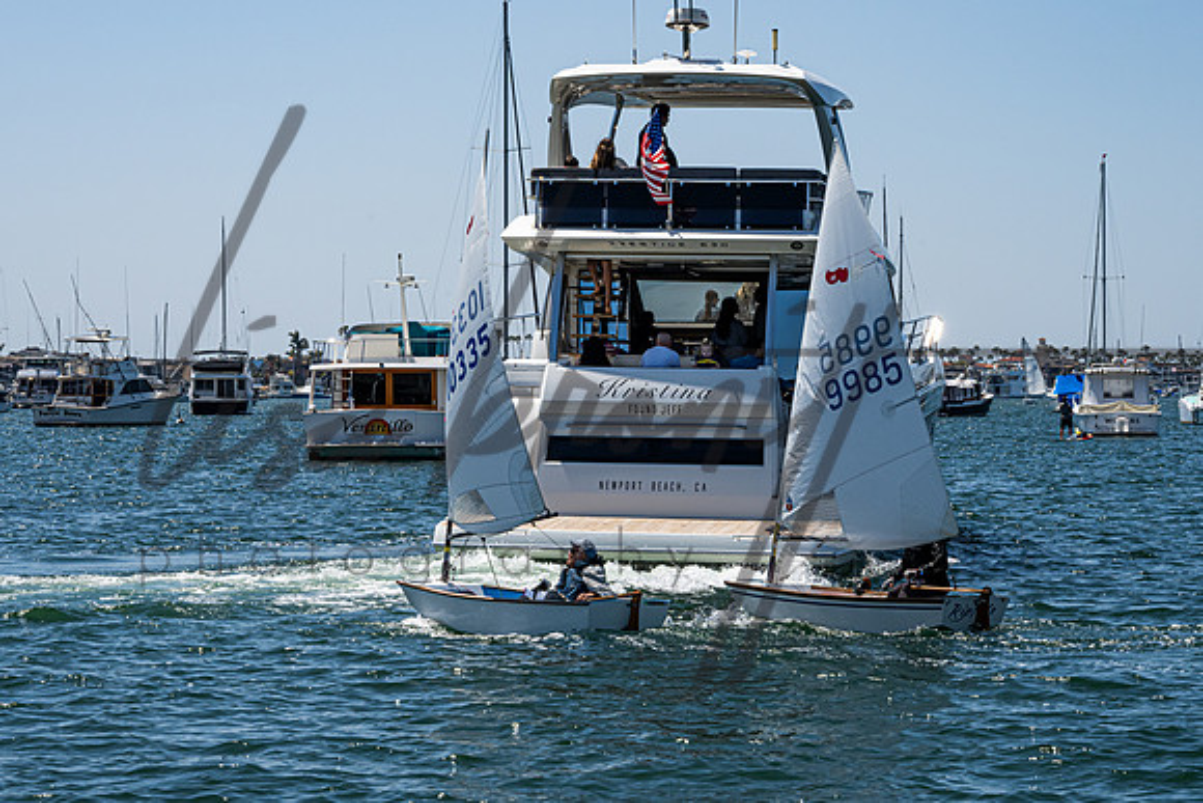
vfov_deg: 12.9
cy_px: 402
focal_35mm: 106
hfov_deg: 19.3
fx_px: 3537
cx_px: 603
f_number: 18
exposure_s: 1/400
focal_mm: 77
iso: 250
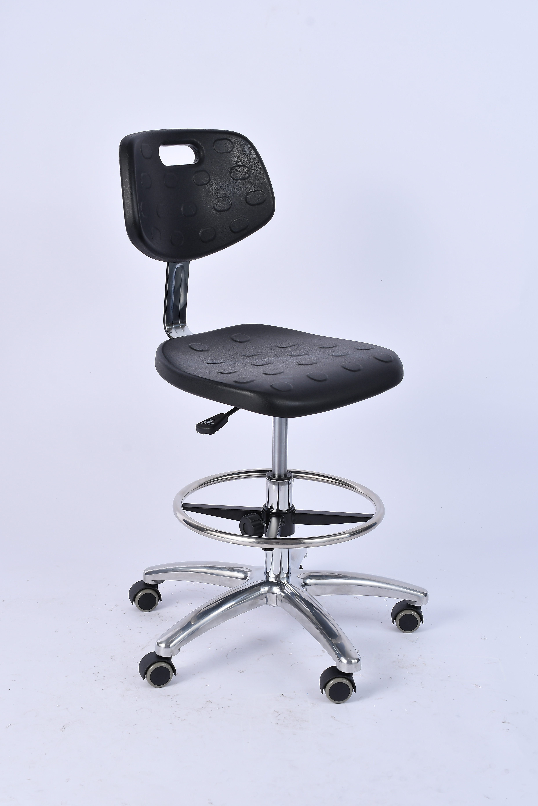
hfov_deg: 22.6
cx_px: 269
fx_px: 1345
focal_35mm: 60
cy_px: 403
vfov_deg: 33.4
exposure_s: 1/125
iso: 125
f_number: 9
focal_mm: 40
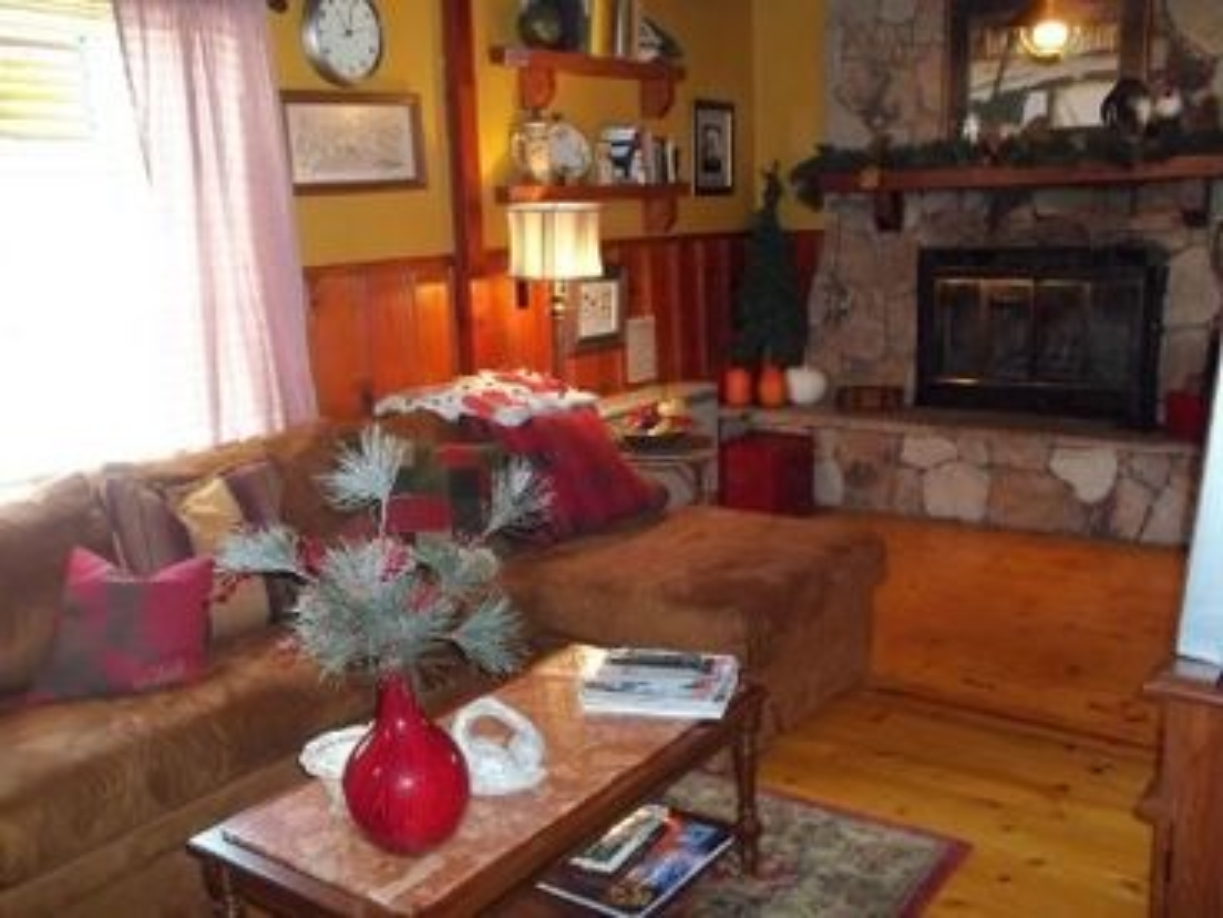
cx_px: 612
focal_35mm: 33
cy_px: 459
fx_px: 1166
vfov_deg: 42.9
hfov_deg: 55.4
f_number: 3.3
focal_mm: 5.9
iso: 400
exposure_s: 1/30
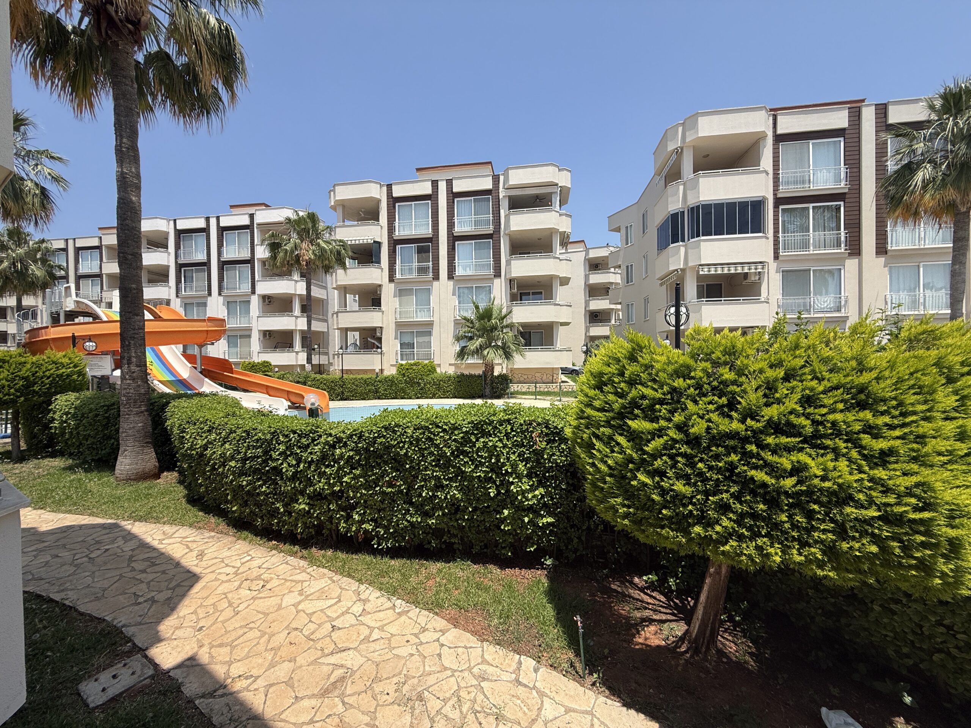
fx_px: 393
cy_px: 364
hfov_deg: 102.1
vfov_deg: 85.7
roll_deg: +1.2
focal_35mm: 14
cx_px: 486
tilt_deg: -0.4
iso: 50
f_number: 2.2
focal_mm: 2.22
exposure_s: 1/1961
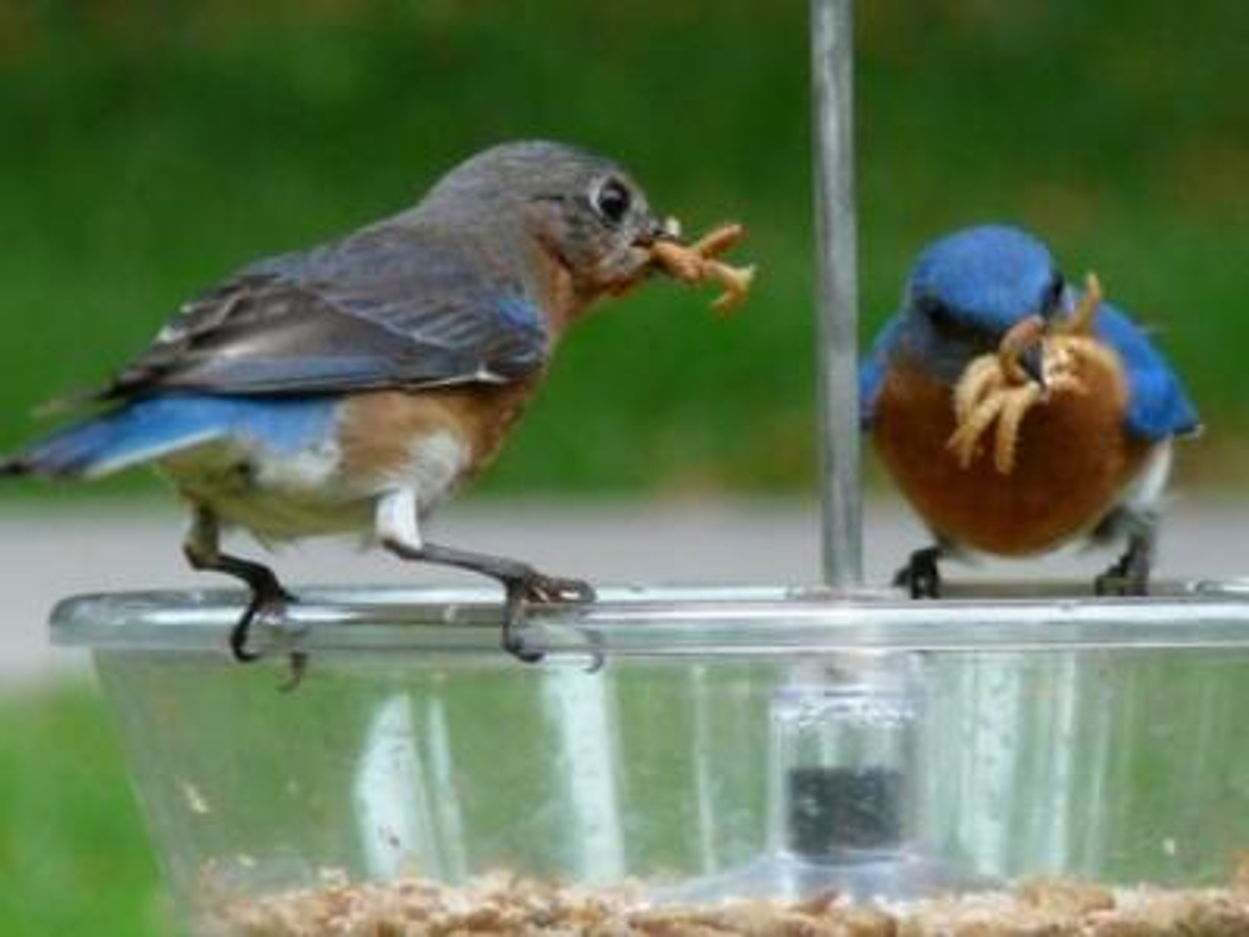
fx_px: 13170
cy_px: 468
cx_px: 624
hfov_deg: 5.4
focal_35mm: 365
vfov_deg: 4.1
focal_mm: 43.4
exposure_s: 1/30
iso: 125
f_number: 4.1
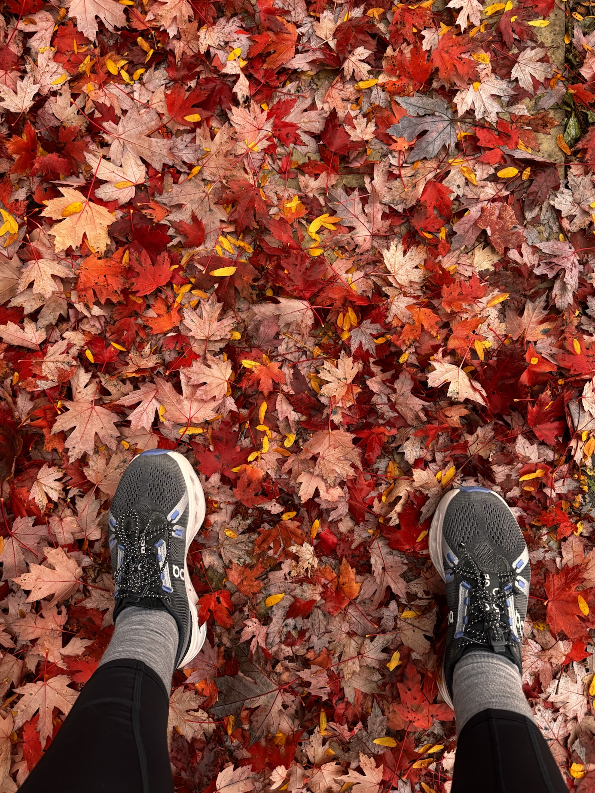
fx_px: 596
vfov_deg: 67.2
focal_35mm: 26
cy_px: 364
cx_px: 301
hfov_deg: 53.1
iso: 200
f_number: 1.78
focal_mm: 6.76
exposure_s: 1/110
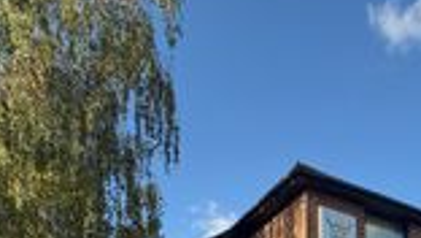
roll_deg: +1.9
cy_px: 365
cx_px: 343
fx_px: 436
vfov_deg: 23.7
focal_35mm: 39
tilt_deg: +8.1
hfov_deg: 48.4
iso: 64
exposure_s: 1/646
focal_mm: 2.22
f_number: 2.2
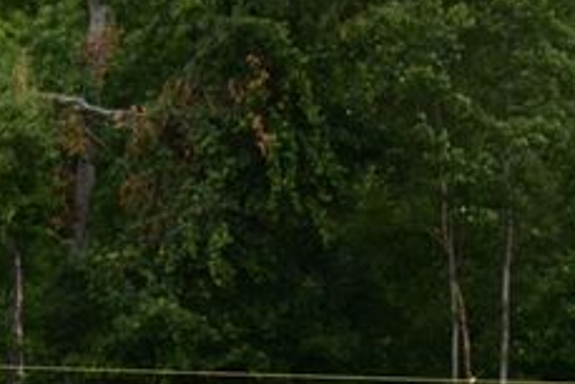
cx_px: -156
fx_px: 3212
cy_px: 520
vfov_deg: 6.8
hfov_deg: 10.0
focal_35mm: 201
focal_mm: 48
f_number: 7.1
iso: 400
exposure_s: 1/25
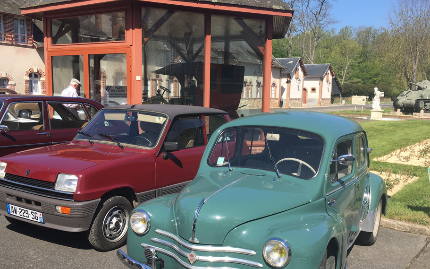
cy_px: 156
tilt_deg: -8.8
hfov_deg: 54.0
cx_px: 220
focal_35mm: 36
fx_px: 422
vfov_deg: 35.2
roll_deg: +0.7
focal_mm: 4.15
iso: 25
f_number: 2.2
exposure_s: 1/1083
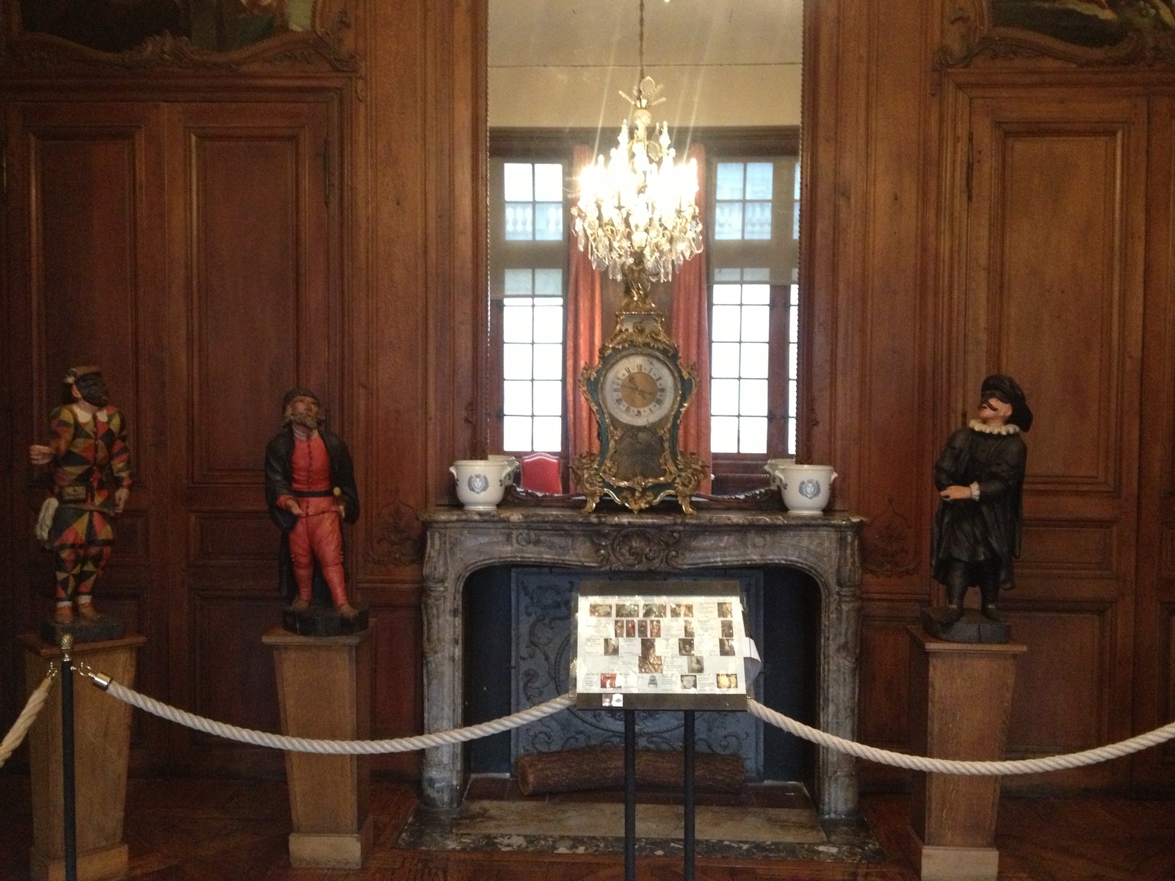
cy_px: 440
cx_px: 588
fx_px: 1188
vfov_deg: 40.7
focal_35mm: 35
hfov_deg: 52.6
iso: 500
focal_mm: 4.28
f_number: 2.4
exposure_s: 1/15
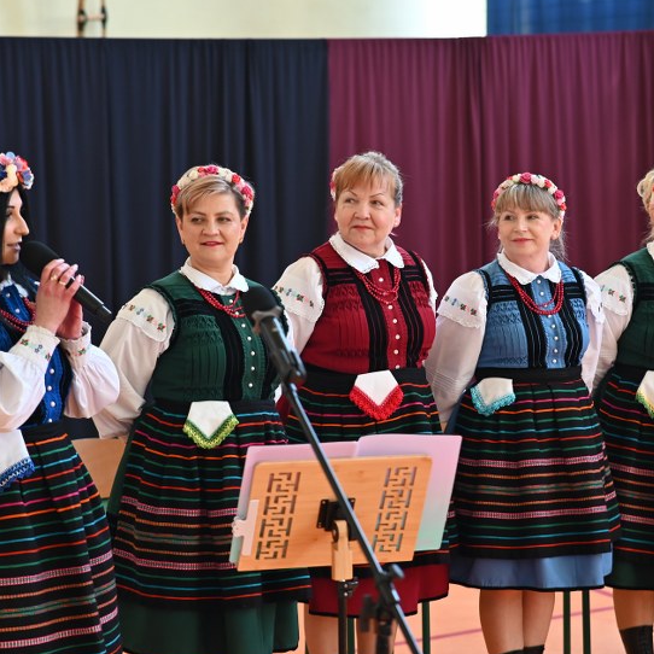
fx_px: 2458
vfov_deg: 15.2
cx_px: 423
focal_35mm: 115
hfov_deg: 15.1
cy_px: 317
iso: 1000
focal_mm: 85
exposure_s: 1/125
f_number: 2.8
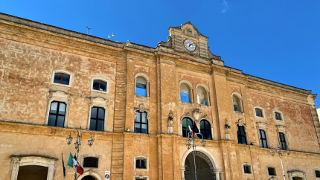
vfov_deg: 40.0
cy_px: 108
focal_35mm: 29
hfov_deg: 66.1
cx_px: 160
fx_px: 246
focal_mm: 4.25
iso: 25
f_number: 1.8
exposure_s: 1/1812
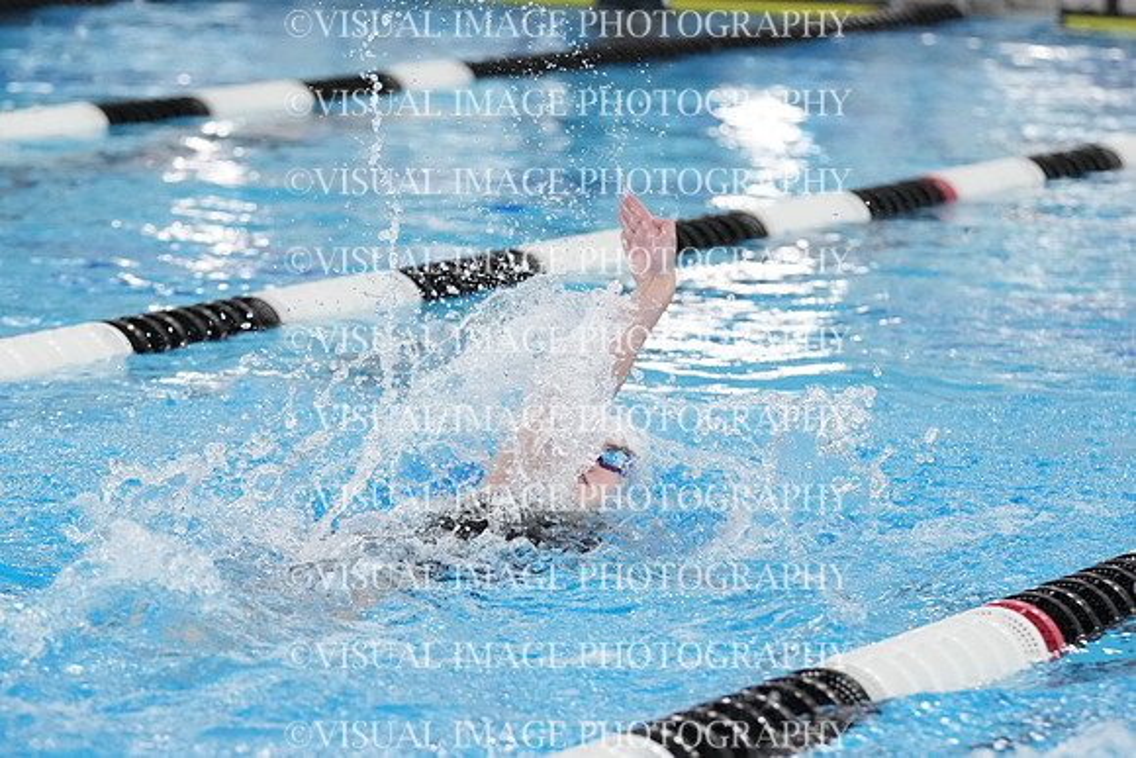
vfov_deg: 6.2
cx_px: 568
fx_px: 7007
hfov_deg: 9.3
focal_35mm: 222
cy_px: 379
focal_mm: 148
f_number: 4
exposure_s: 1/1250
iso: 6400
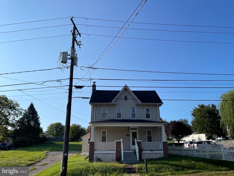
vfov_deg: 53.1
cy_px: 88
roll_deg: -0.3
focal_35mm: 26
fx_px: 176
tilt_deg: +20.7
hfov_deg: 67.3
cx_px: 117
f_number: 1.6
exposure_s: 1/3401
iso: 32
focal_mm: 4.2
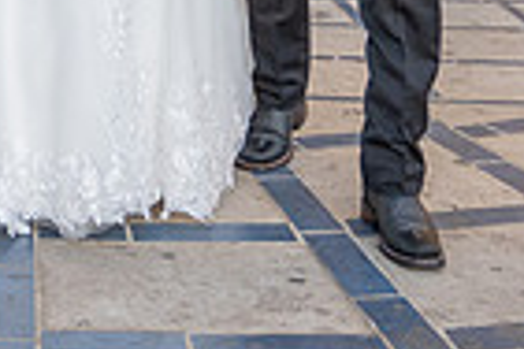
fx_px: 1674
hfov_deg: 17.4
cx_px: 15
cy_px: -351
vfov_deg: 10.9
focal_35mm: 115
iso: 1000
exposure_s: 1/1600
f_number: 4
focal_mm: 28
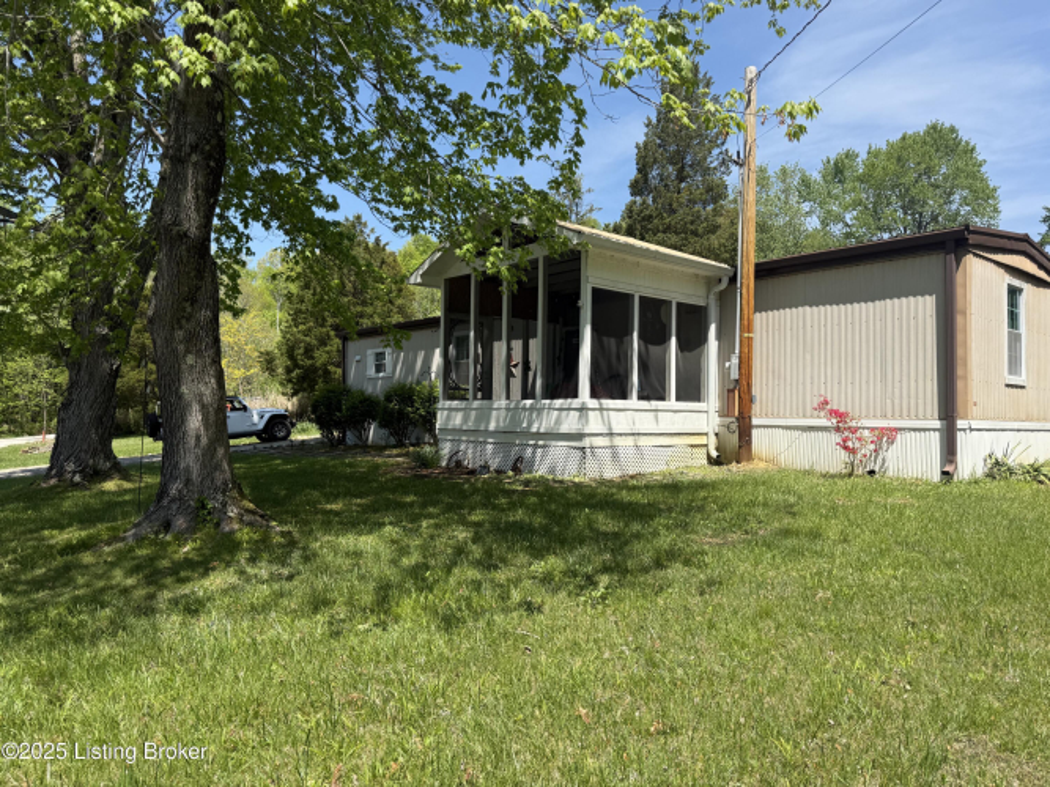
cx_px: 525
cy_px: 394
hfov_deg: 71.6
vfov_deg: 56.8
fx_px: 728
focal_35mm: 24
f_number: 1.78
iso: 80
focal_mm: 6.76
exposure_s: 1/2703
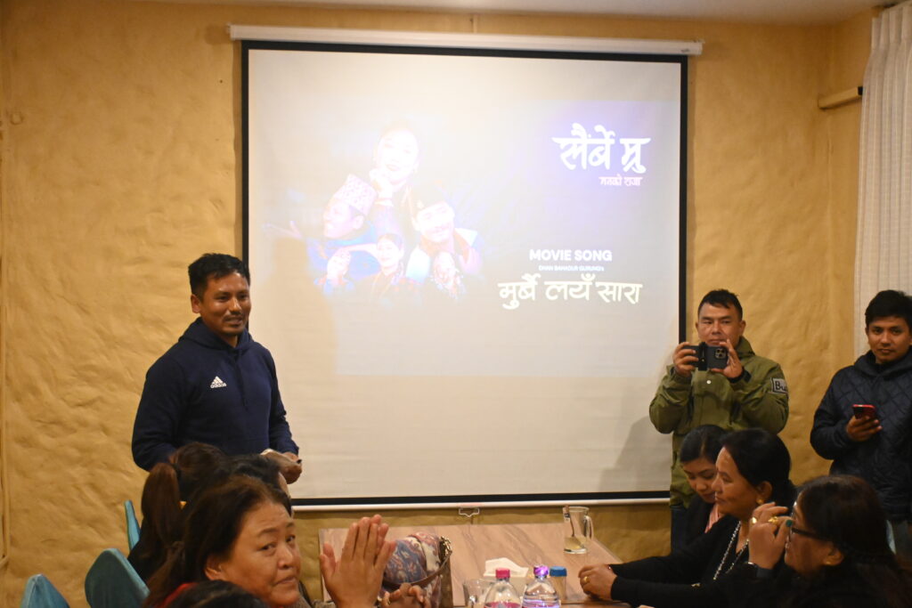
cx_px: 456
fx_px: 1292
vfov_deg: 26.5
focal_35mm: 51
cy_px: 304
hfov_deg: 38.9
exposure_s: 1/60
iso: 5600
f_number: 5
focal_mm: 34
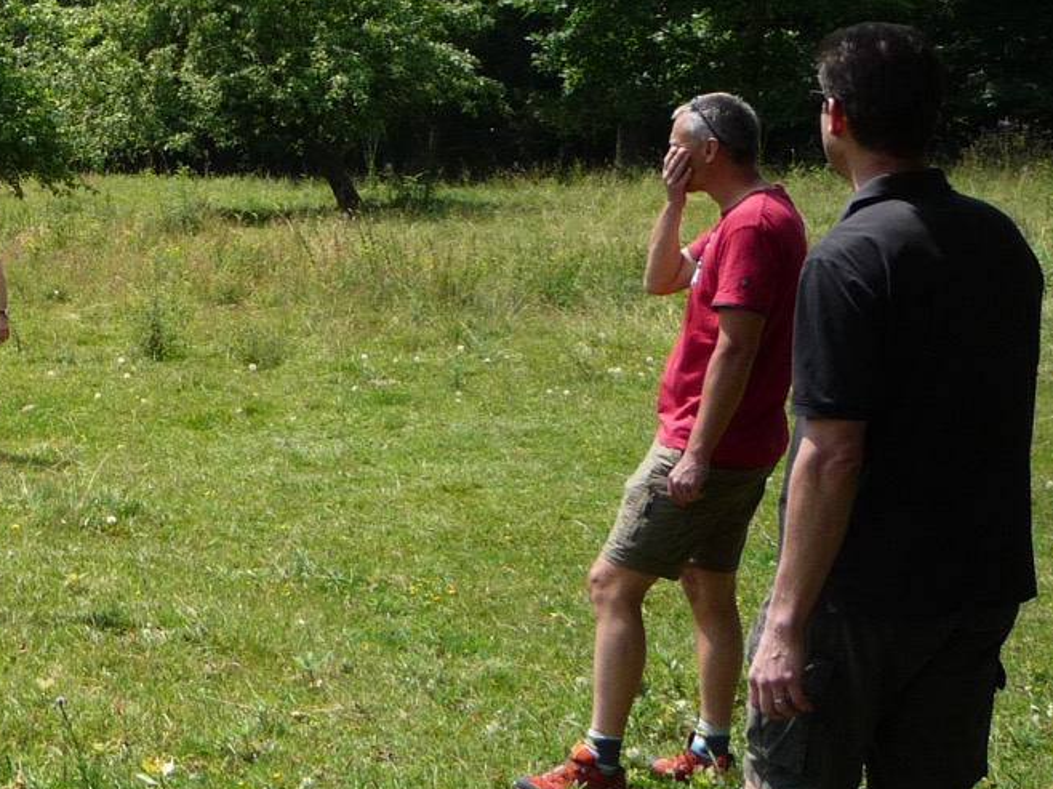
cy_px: 230
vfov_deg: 20.0
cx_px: -178
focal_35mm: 73
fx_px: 2220
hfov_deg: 24.4
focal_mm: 5.2
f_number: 4
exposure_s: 1/400
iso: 100
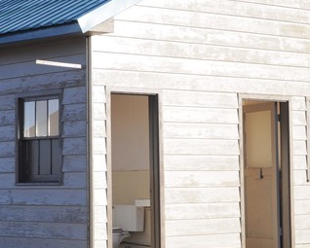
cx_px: 126
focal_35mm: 125
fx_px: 1148
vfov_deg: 12.4
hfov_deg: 15.4
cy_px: 125
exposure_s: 1/250
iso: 200
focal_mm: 26
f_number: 8
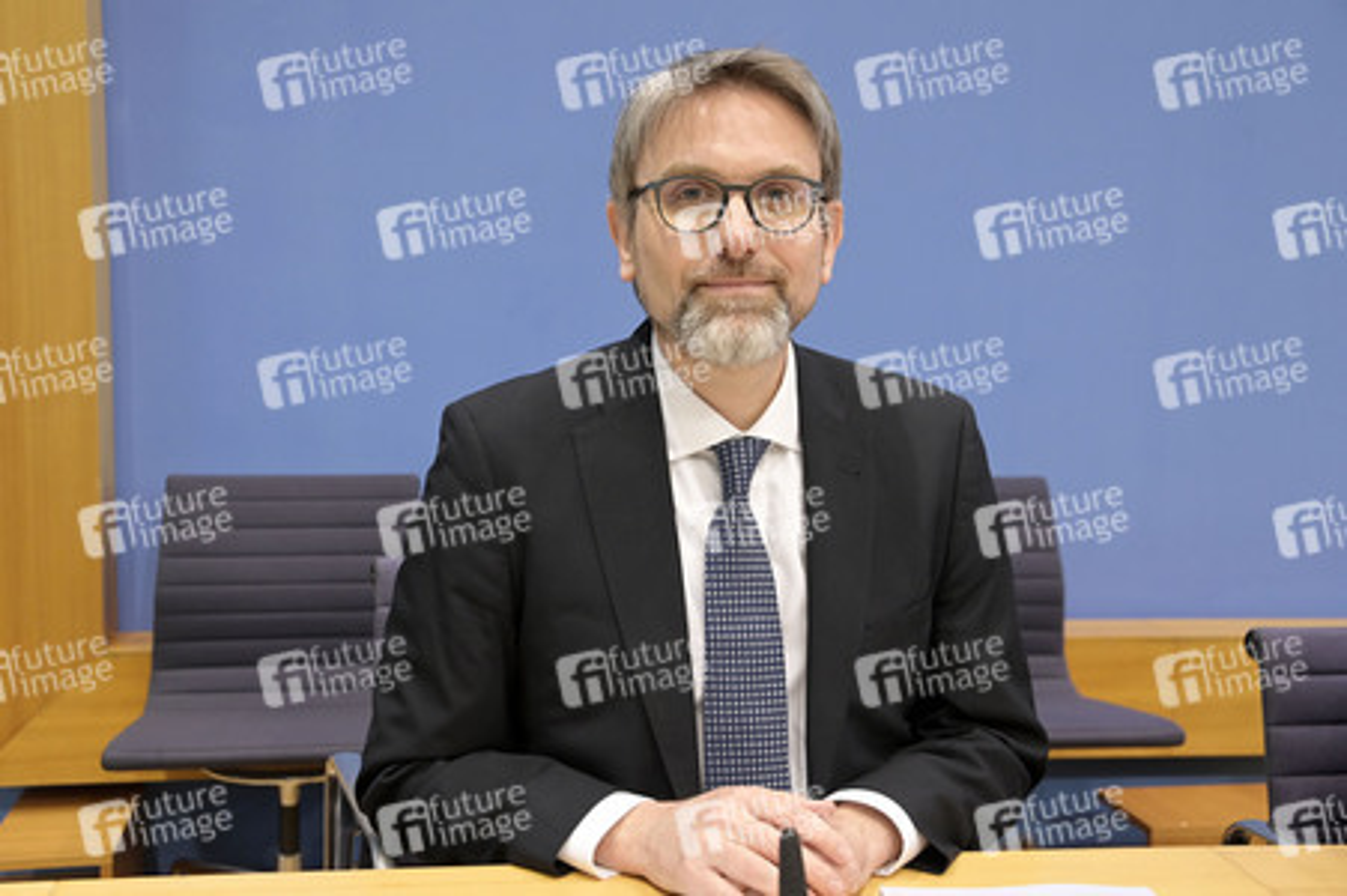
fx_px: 1496
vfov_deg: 33.4
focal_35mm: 40
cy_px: 448
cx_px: 674
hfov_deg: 48.5
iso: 3200
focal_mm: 40
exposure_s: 1/400
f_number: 5
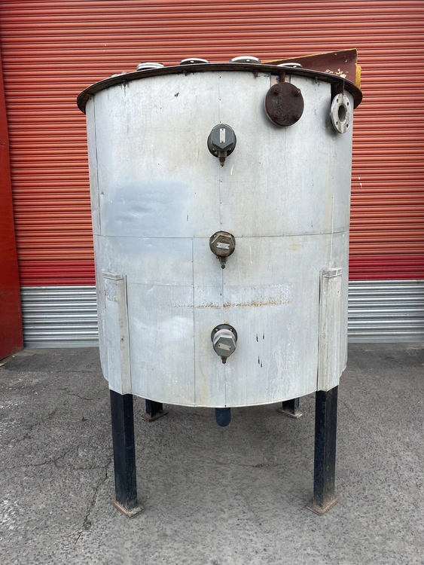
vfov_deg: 67.3
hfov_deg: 53.1
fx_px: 424
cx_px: 212
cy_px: 282
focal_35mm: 26
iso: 32
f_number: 1.8
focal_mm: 4.25
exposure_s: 1/965
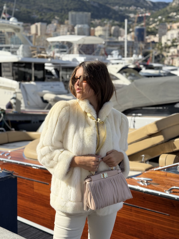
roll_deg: -0.5
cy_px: 120
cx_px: 90
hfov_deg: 30.3
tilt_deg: -7.3
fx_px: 331
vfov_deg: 39.7
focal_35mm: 48
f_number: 1.78
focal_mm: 6.76
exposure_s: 1/6024
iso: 80
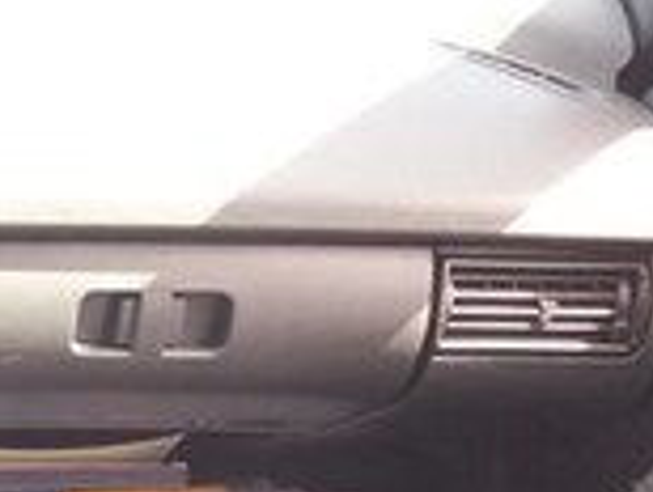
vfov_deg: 12.0
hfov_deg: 14.2
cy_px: 638
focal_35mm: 120
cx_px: -581
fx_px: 2267
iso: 64
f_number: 1.9
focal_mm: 3.7
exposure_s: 1/100
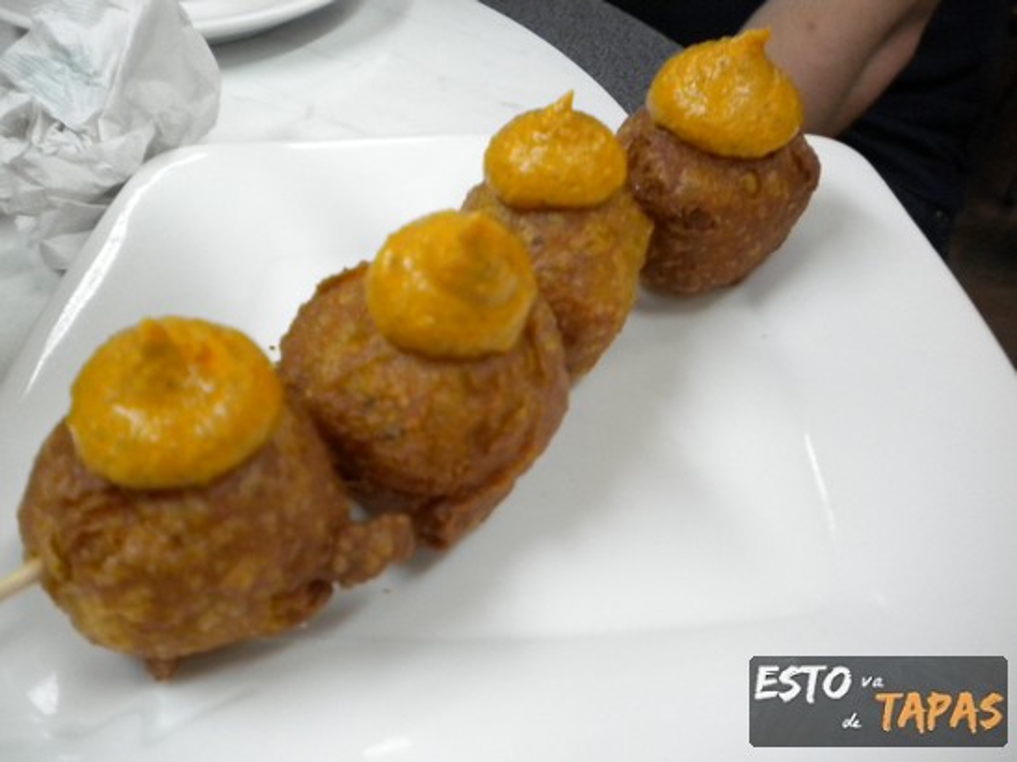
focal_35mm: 35
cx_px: 508
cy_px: 381
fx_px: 1028
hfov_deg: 52.6
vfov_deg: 40.7
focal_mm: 6.3
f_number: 3.1
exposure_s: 1/32.8
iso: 400
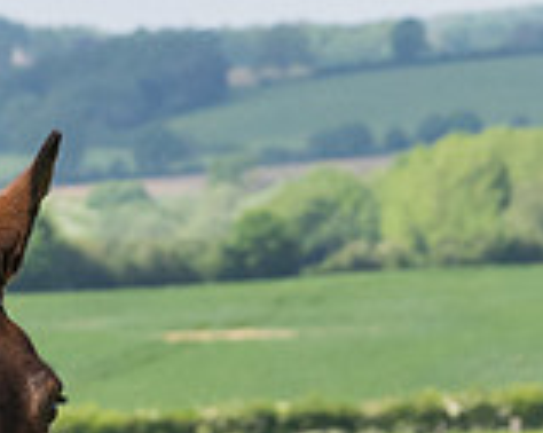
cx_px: -173
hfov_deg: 3.3
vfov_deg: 2.6
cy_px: 334
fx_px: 9486
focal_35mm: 591
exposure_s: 1/2000
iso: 400
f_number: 5
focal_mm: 70
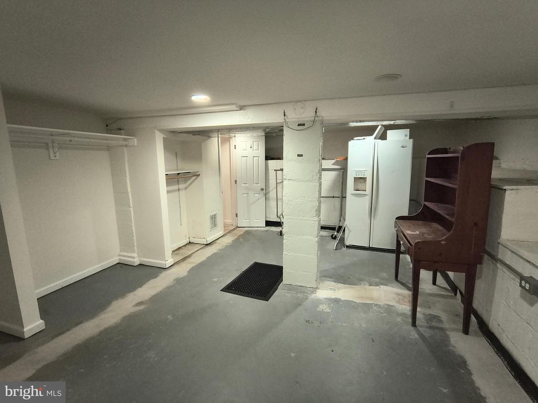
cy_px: 202
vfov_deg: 94.5
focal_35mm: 12
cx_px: 269
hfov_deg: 110.5
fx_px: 187
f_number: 2.2
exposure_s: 1/60
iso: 833
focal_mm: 2.13
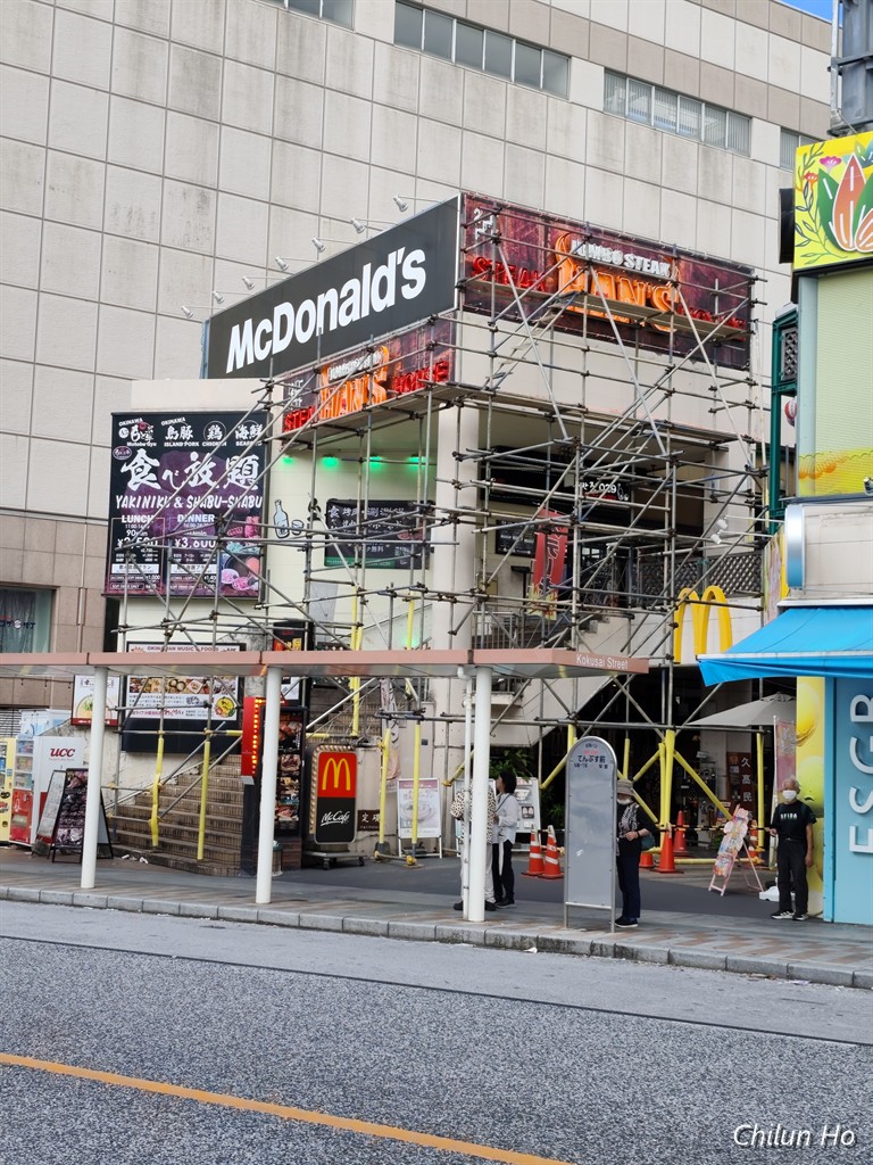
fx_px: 1547
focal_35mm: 46
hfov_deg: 31.5
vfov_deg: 41.2
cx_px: 436
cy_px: 582
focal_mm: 6.07
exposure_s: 1/334
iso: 50
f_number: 1.7
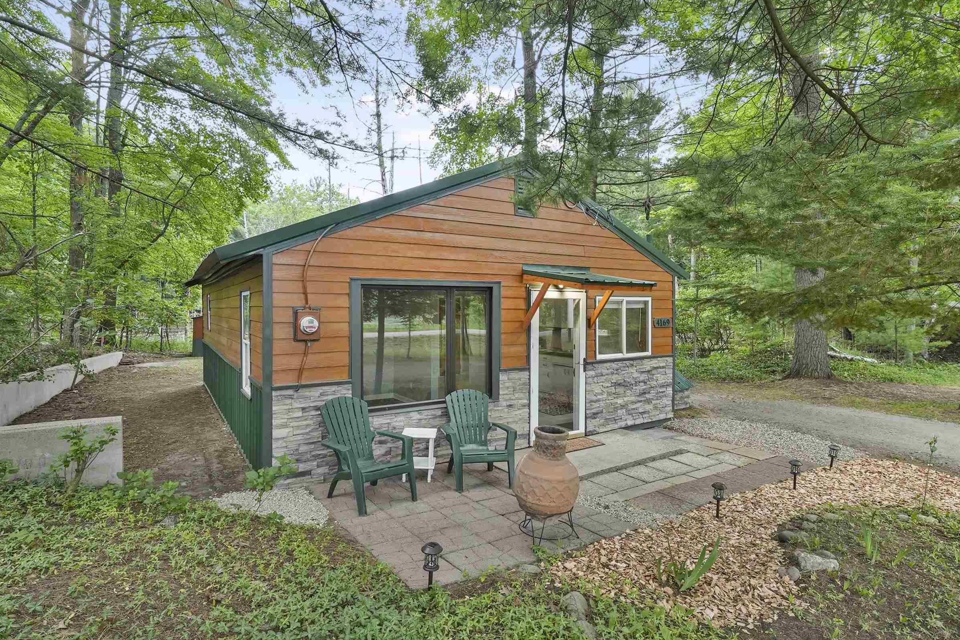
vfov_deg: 67.4
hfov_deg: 90.0
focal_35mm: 18
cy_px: 318
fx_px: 480
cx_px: 488
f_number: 10
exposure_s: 1/250
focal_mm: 14
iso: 2000
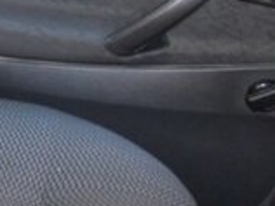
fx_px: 896
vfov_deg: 13.1
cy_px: 130
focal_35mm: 113
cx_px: -296
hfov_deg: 14.2
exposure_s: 1/25
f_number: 3.2
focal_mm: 4.9
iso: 200
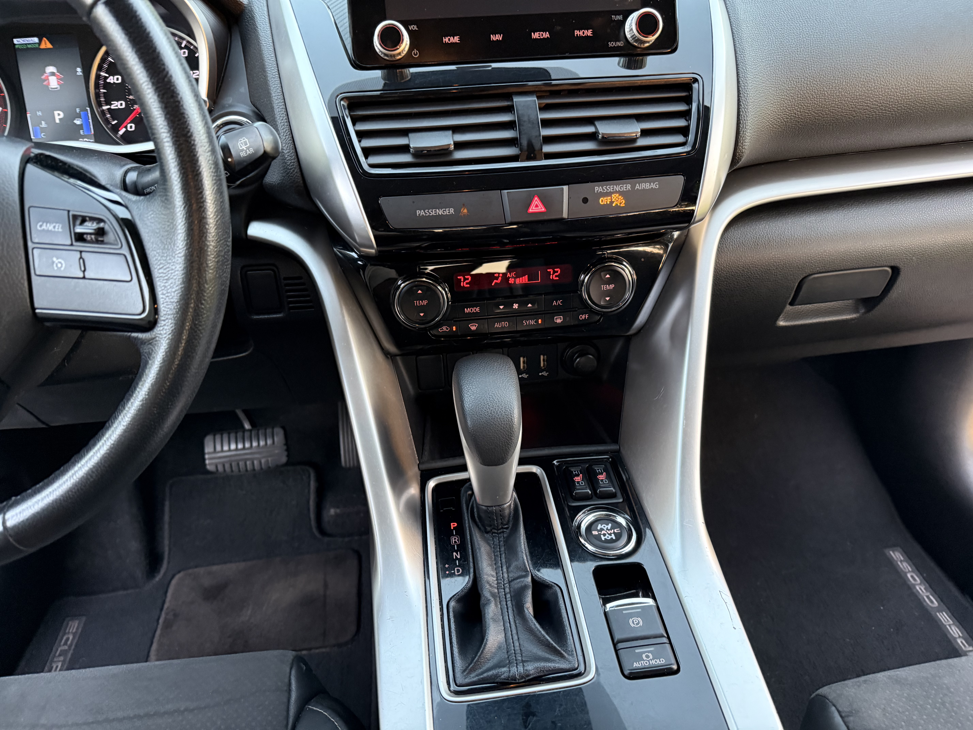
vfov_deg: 56.8
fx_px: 675
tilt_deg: -35.8
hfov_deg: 71.6
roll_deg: +1.7
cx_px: 486
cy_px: 365
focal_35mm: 24
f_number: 1.78
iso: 500
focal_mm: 6.76
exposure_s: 1/41
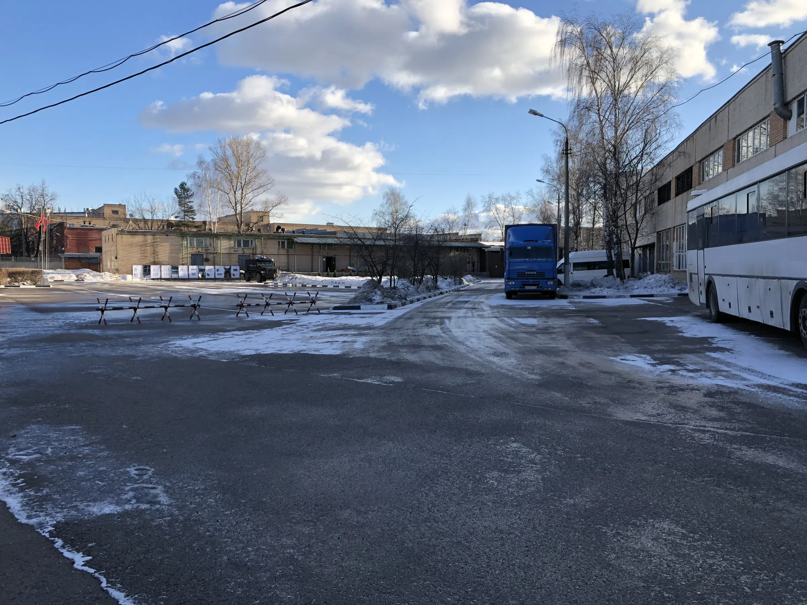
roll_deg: -0.9
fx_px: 653
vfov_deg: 49.7
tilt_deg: -3.9
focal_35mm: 28
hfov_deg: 63.4
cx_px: 404
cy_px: 302
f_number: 1.8
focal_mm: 4
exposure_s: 1/1104
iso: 20
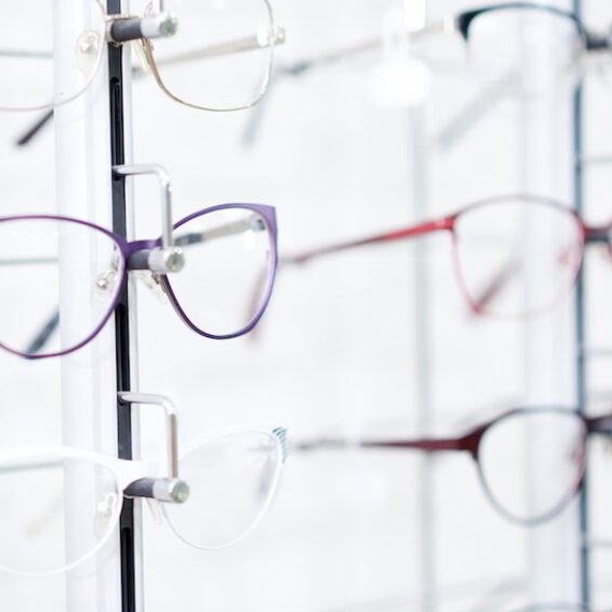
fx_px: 2180
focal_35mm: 109
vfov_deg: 16.0
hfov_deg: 15.9
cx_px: 189
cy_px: 306
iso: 640
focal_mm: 85
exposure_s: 1/160
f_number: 2.8
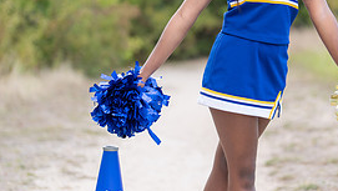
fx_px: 1238
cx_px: 251
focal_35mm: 138
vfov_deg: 8.8
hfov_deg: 15.5
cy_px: 58
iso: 100
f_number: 1.2
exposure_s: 1/500
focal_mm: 50
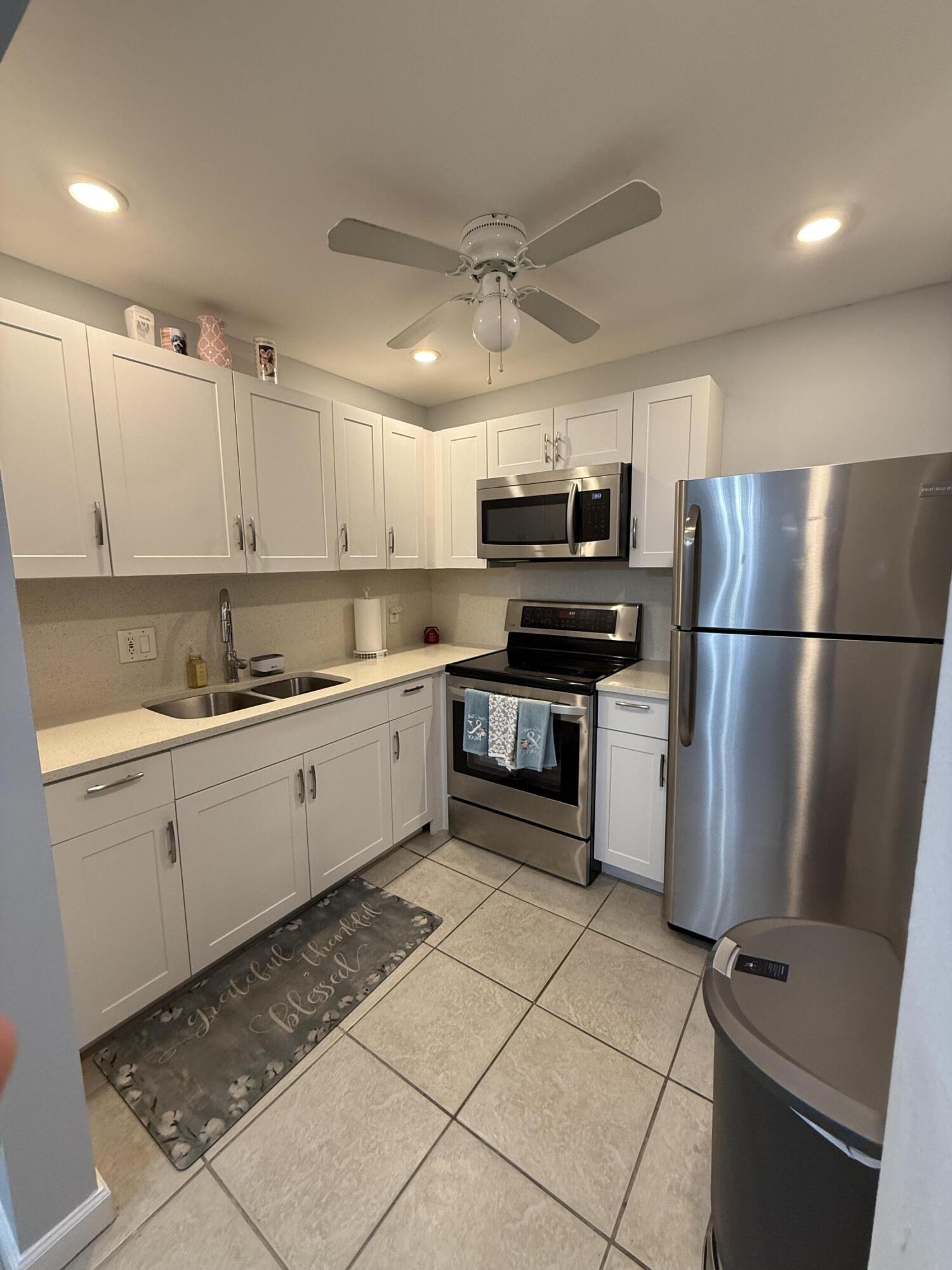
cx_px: 476
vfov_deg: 102.1
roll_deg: +0.6
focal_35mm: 14
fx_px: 513
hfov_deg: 85.7
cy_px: 635
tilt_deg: -7.7
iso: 160
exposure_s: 1/60
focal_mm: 2.22
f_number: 2.2
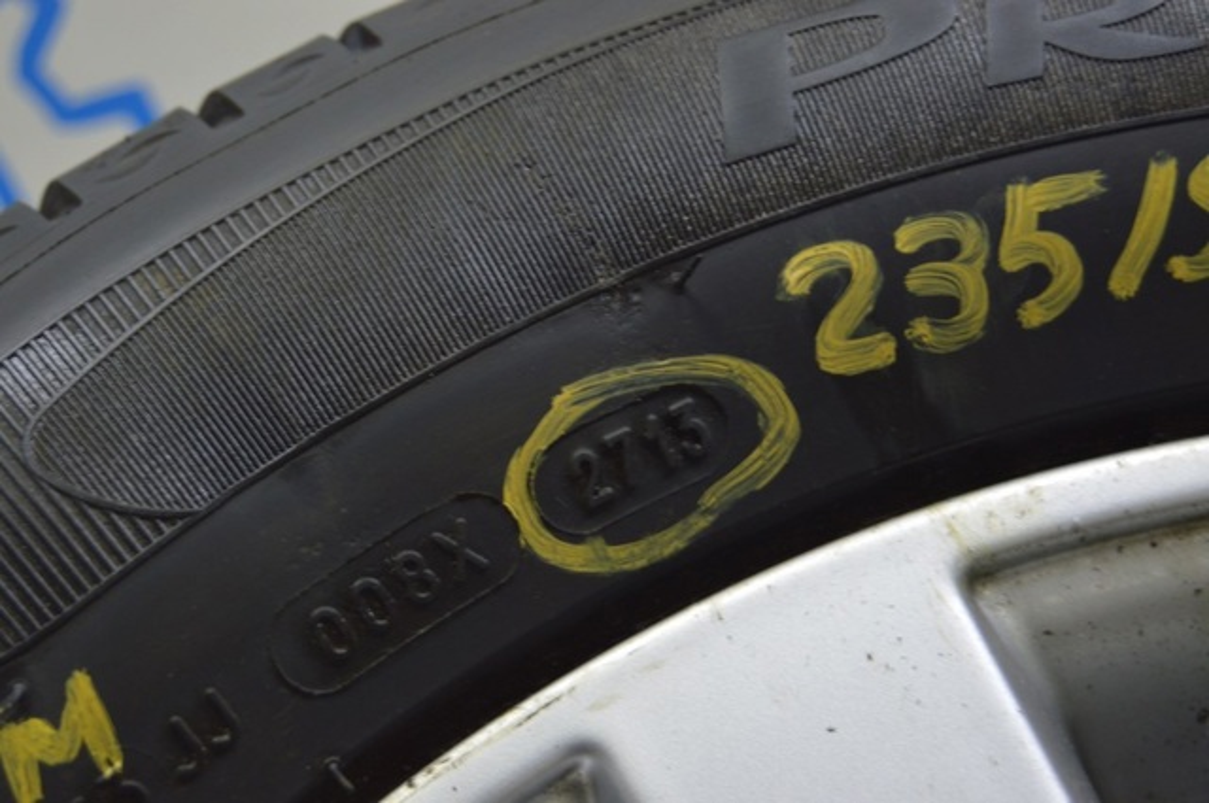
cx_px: 604
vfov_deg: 16.5
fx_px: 2767
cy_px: 402
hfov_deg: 24.6
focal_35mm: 82
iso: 400
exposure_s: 1/20
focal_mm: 55
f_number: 5.6
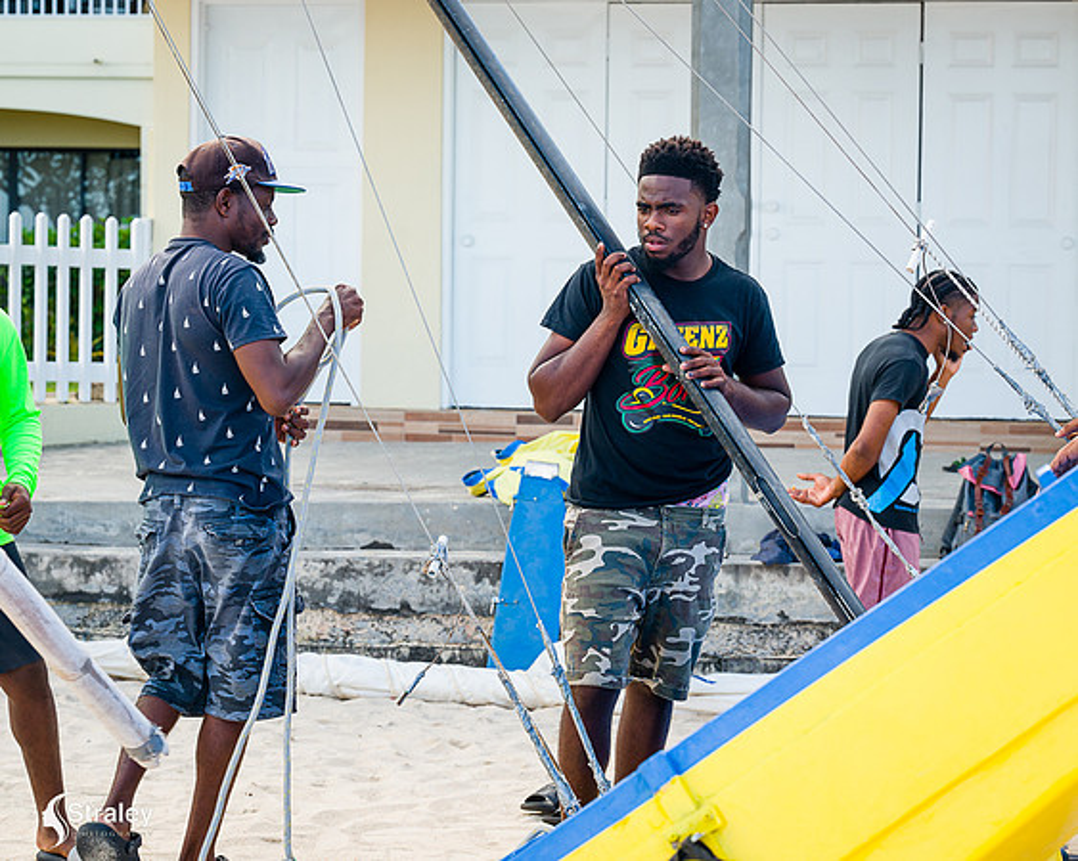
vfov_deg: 15.9
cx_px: 539
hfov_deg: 19.8
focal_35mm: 97
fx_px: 3089
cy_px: 430
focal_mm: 86
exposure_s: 1/320
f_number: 6.3
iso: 400
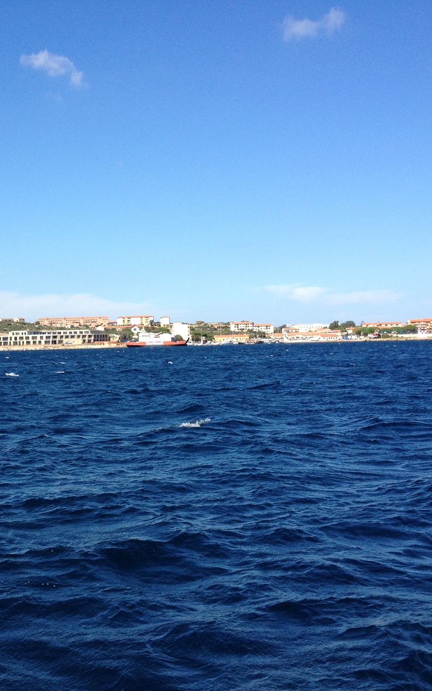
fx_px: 942
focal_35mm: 50
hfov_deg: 25.3
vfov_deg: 40.3
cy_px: 343
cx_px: 76
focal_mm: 4.28
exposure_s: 1/1534
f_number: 2.4
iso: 64
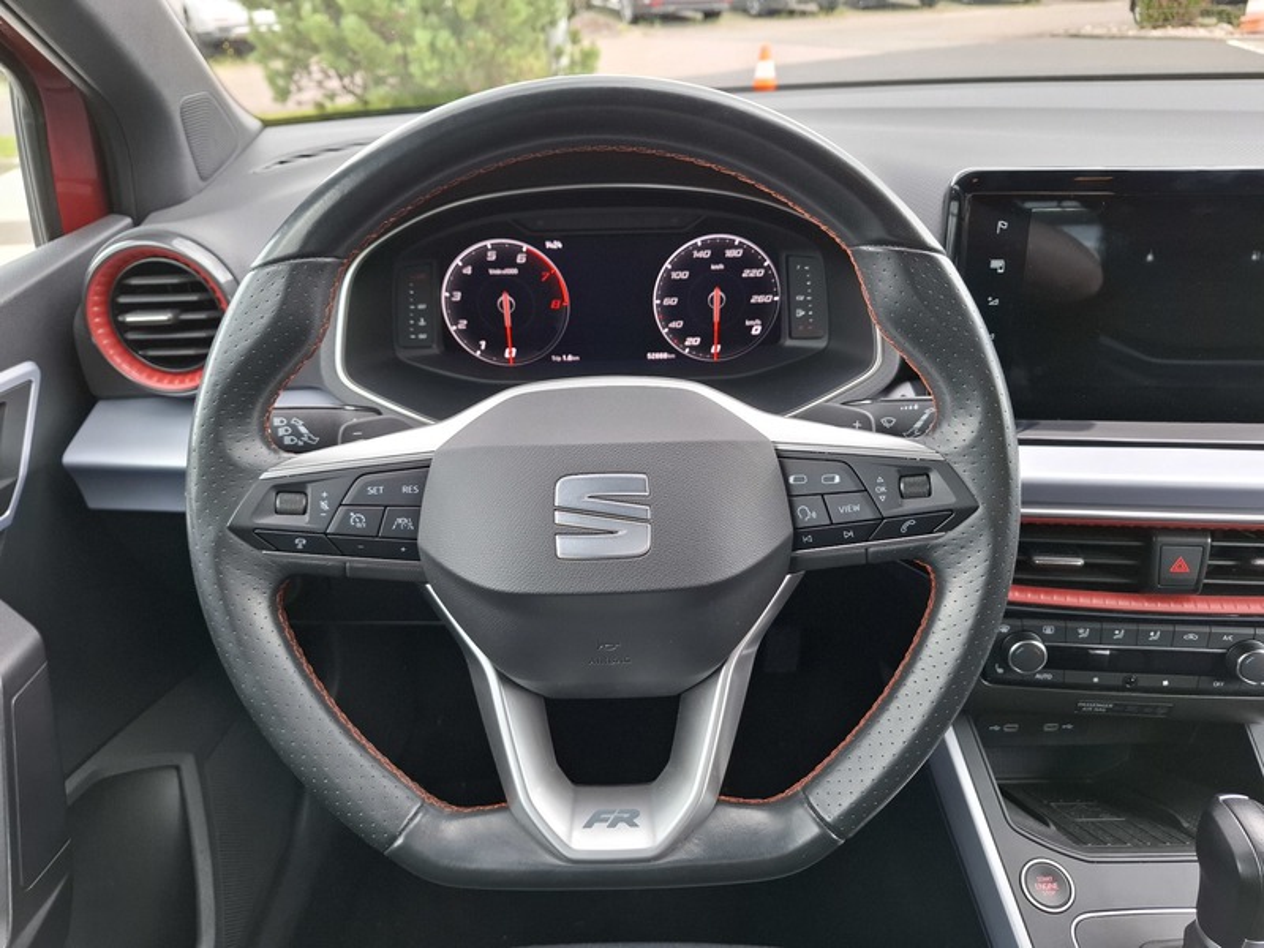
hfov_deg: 73.9
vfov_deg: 58.9
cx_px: 632
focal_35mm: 23
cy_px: 474
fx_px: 840
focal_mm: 5.54
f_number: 1.8
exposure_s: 1/120
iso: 80
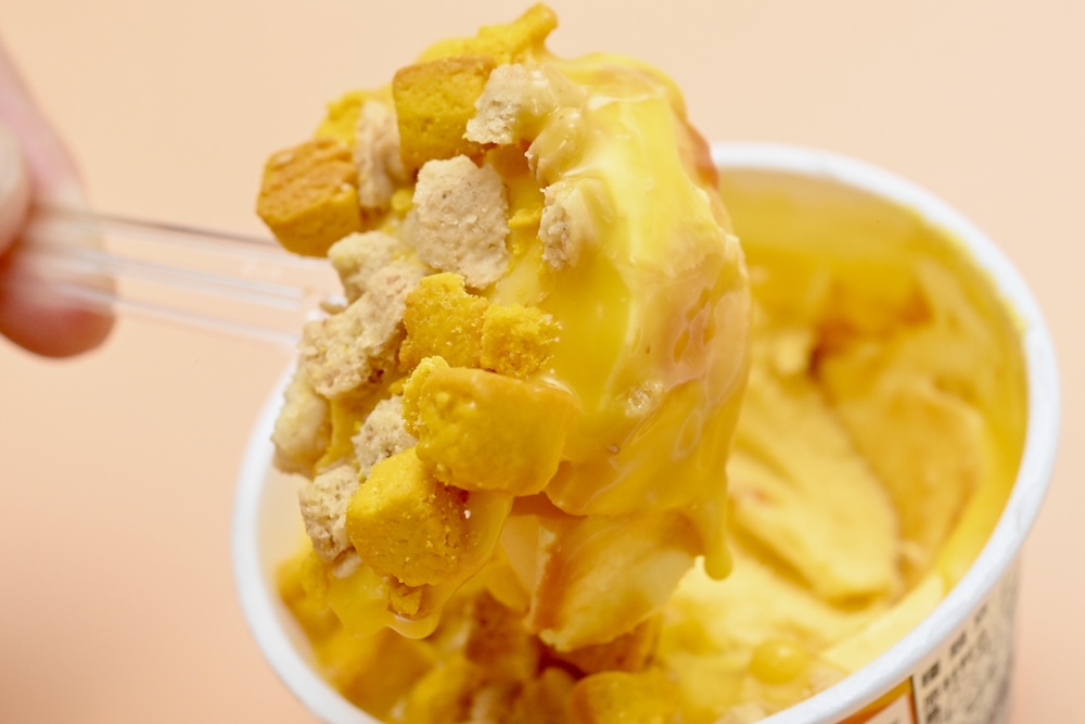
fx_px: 1808
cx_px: 542
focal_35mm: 60
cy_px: 362
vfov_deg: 22.6
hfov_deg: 33.4
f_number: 14
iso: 6400
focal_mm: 60
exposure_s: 1/200
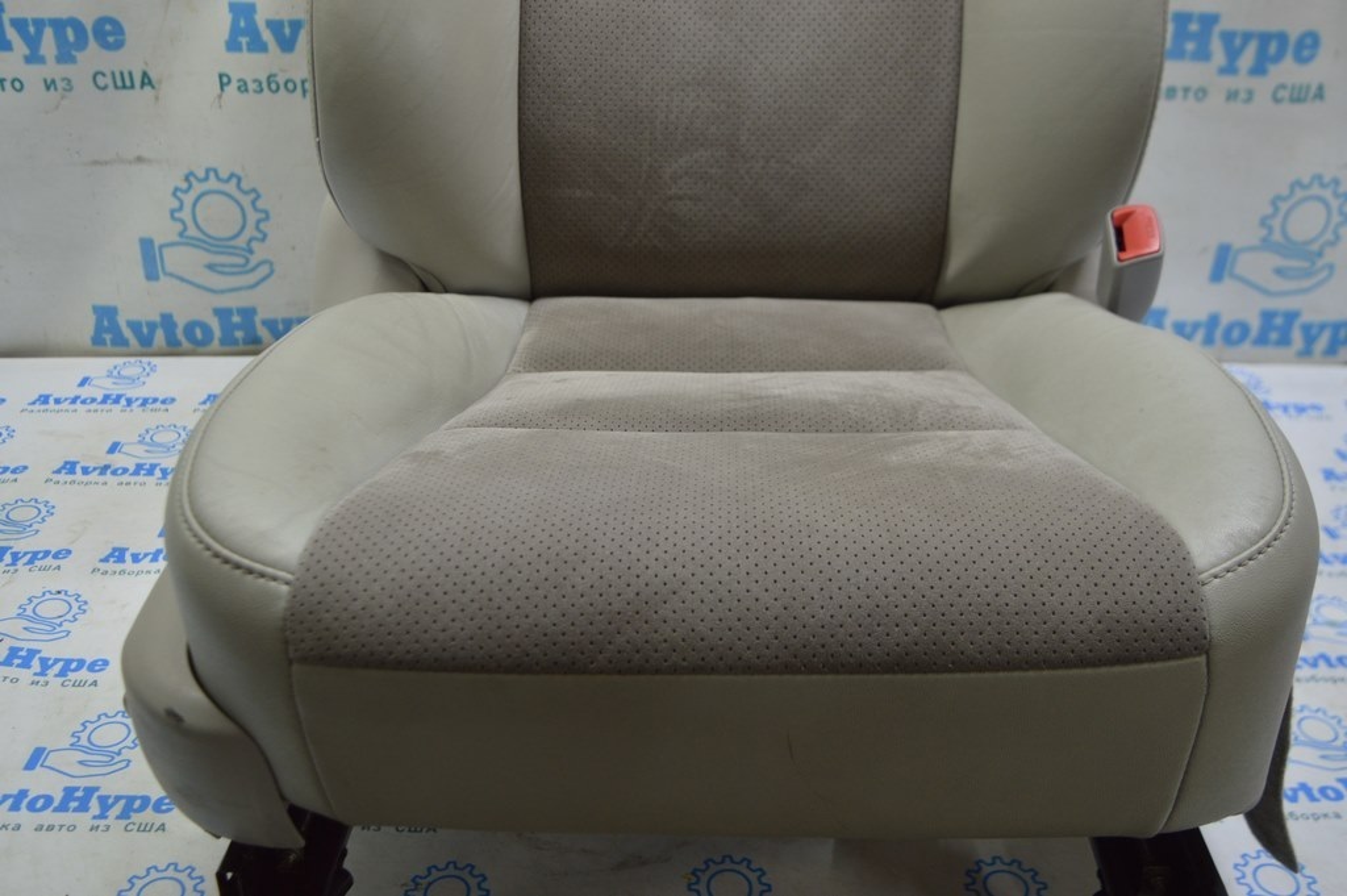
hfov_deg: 53.2
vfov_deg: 36.8
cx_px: 674
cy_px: 448
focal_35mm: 36
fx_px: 1346
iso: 400
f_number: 4
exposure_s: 1/40
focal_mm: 24
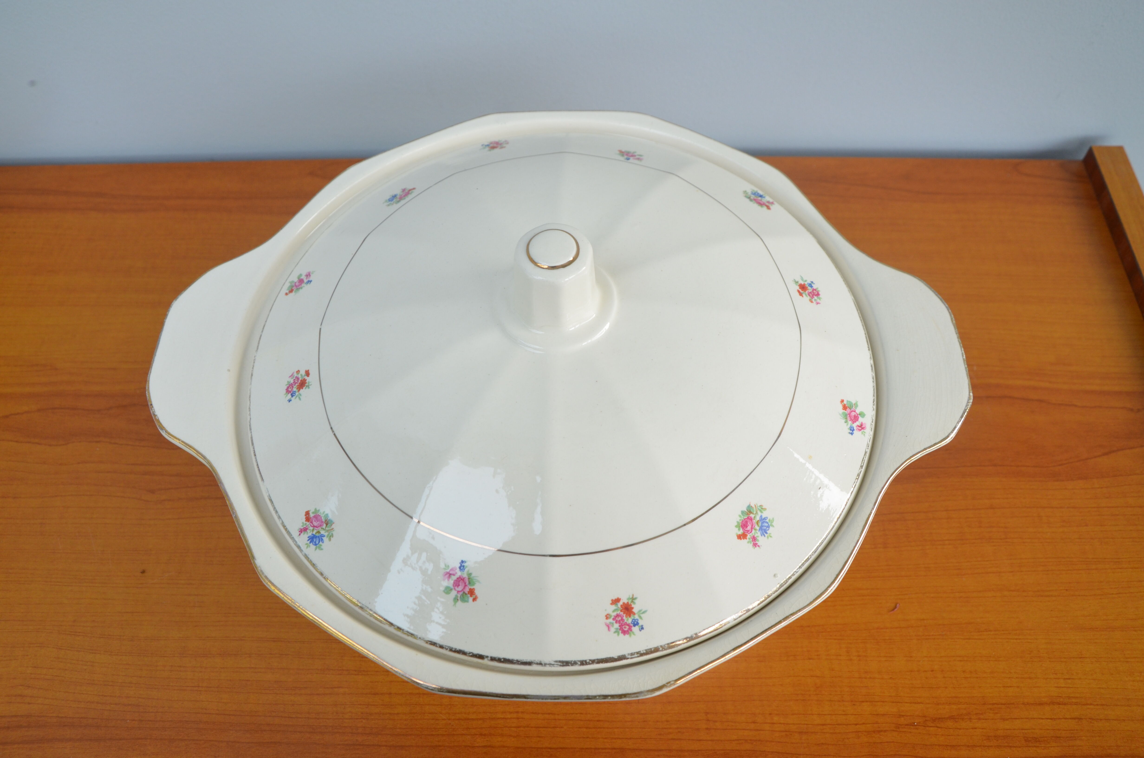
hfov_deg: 59.6
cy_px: 379
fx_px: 999
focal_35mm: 32
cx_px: 572
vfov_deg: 41.5
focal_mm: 21
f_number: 7.1
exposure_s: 1/60
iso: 400
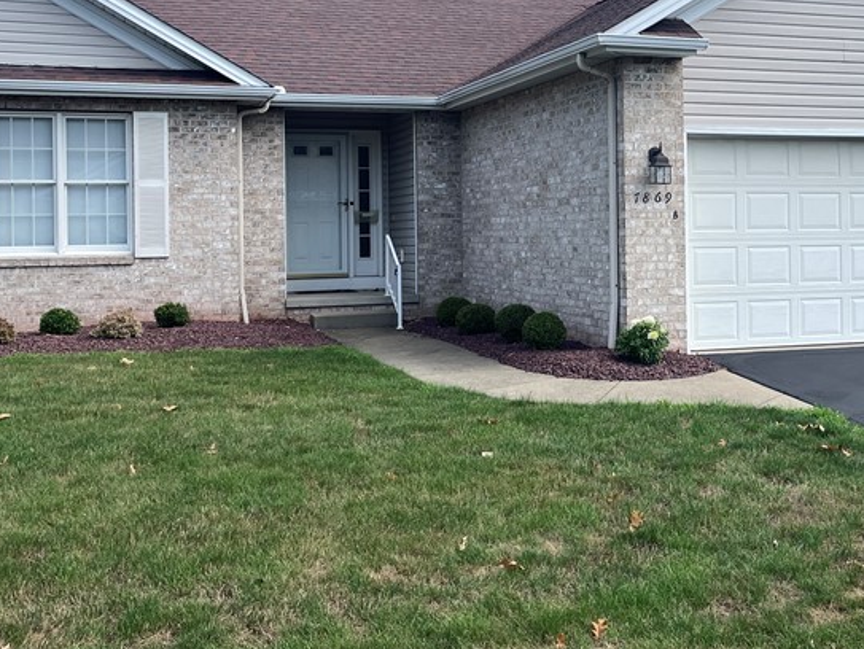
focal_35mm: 49
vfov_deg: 29.5
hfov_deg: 38.1
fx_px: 1224
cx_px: 625
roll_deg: +1.0
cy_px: 226
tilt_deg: +0.6
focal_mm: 4.2
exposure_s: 1/1642
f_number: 1.6
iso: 32
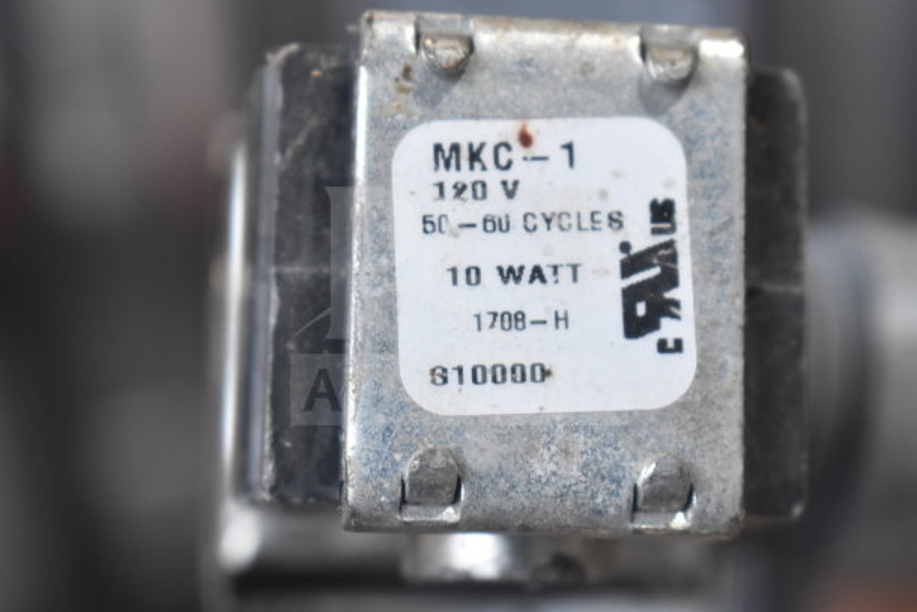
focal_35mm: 82
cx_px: 458
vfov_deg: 16.6
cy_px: 306
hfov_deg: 24.6
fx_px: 2102
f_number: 5.6
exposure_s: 1/160
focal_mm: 55
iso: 1600
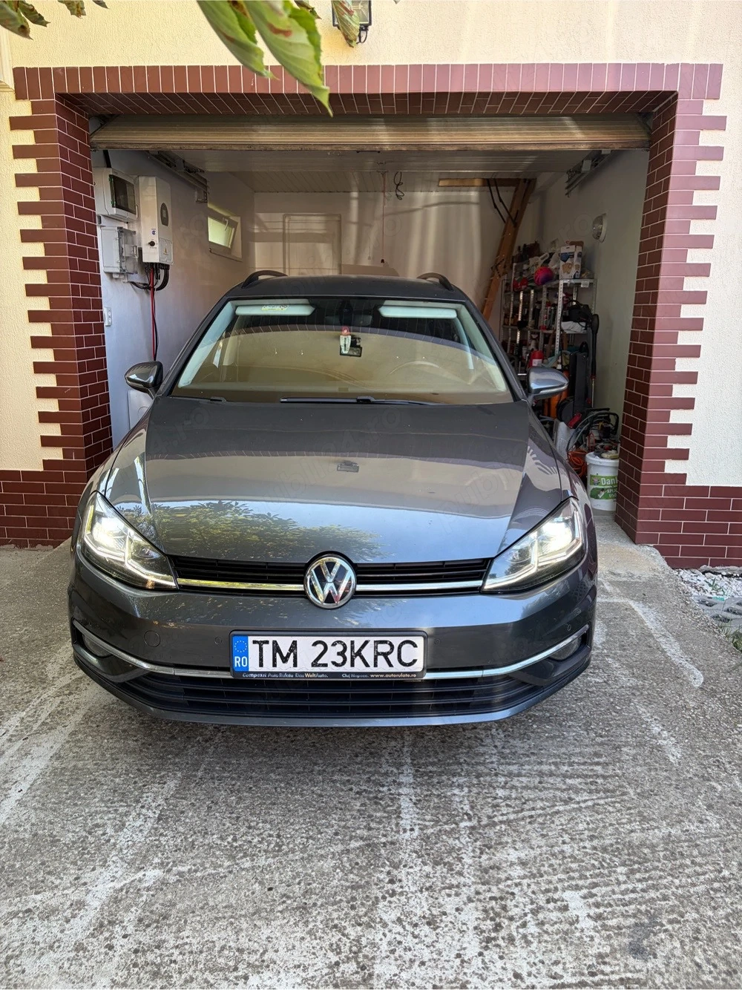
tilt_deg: -13.2
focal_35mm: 26
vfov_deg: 67.3
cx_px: 371
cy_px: 495
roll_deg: -0.1
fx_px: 743
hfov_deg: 53.0
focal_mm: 5.96
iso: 64
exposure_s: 1/182
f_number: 1.6
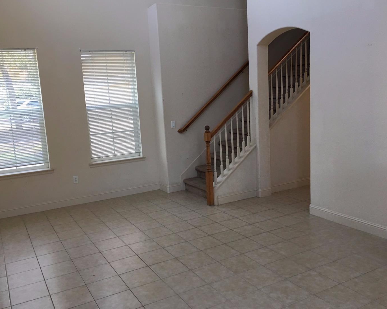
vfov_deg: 47.1
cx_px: 183
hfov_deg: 57.2
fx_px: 355
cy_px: 156
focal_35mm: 31
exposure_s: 1/30
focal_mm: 4.15
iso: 32
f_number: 2.2
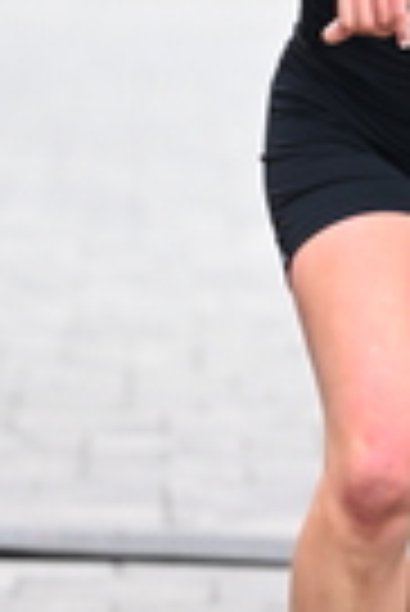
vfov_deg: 5.7
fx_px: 6134
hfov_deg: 3.8
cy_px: 4
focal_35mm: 360
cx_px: 583
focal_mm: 89
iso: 1250
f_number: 2.8
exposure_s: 1/1600
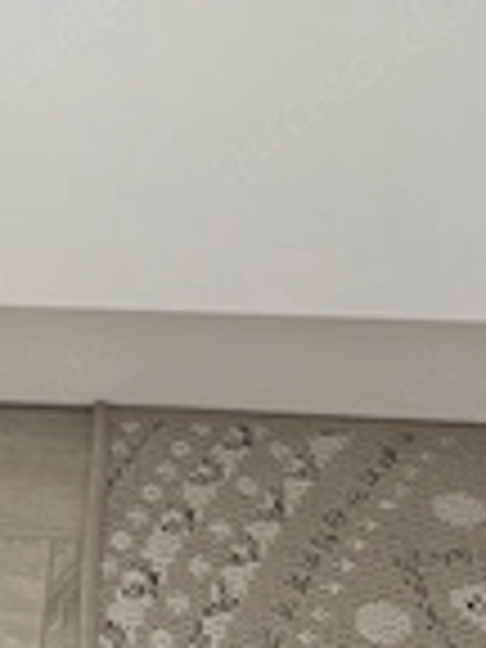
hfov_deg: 20.2
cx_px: 90
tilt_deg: -20.6
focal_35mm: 72
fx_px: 1348
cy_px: -216
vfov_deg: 23.6
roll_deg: -0.1
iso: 125
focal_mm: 5.96
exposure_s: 1/73
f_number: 1.6
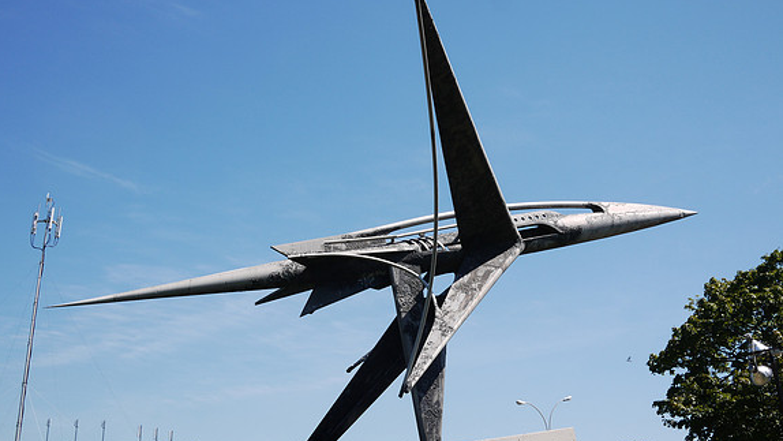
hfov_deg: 46.4
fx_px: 914
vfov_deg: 27.1
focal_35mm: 44
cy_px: 229
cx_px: 389
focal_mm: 20
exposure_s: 1/125
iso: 100
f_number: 13
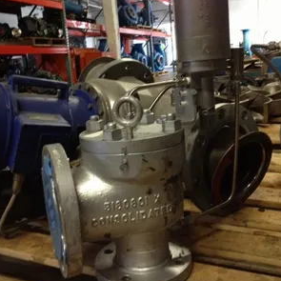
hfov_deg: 40.0
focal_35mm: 42
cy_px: 120
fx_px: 386
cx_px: 140
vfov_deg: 39.9
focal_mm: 4.28
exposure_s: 1/20
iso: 250
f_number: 2.4
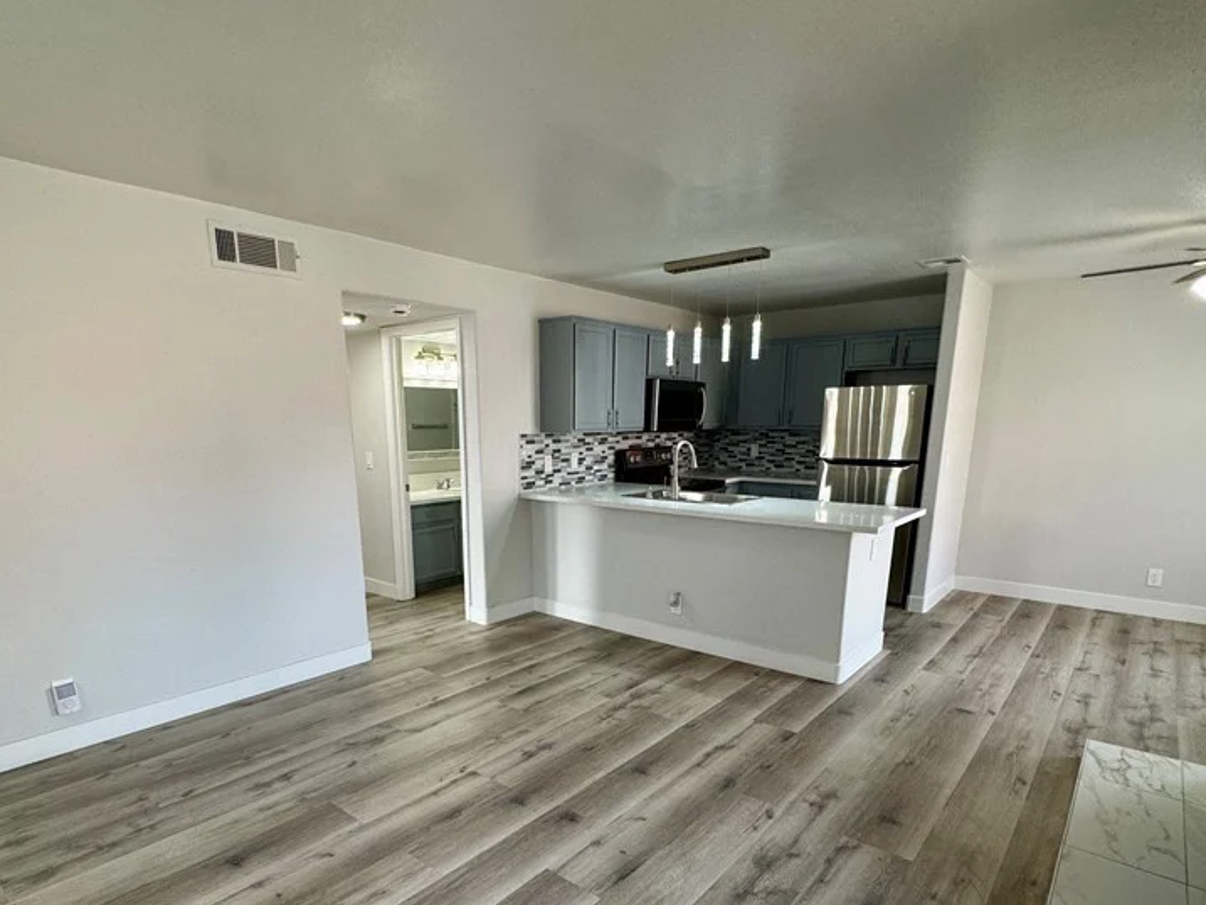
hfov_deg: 81.6
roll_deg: +0.2
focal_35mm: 20
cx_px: 565
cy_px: 585
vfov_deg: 64.7
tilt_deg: -14.5
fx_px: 697
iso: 125
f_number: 2.2
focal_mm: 2.22
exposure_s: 1/120
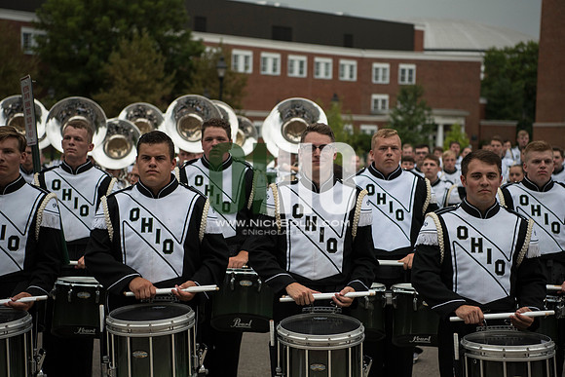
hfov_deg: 28.8
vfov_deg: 19.5
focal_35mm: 70
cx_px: 282
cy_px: 188
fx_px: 1099
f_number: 3.5
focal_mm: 70
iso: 1600
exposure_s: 1/3200
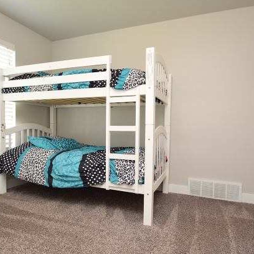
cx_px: 122
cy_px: 129
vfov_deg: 65.0
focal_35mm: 24
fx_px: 199
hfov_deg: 65.0
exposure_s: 1/100
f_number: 5
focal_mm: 12
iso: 800
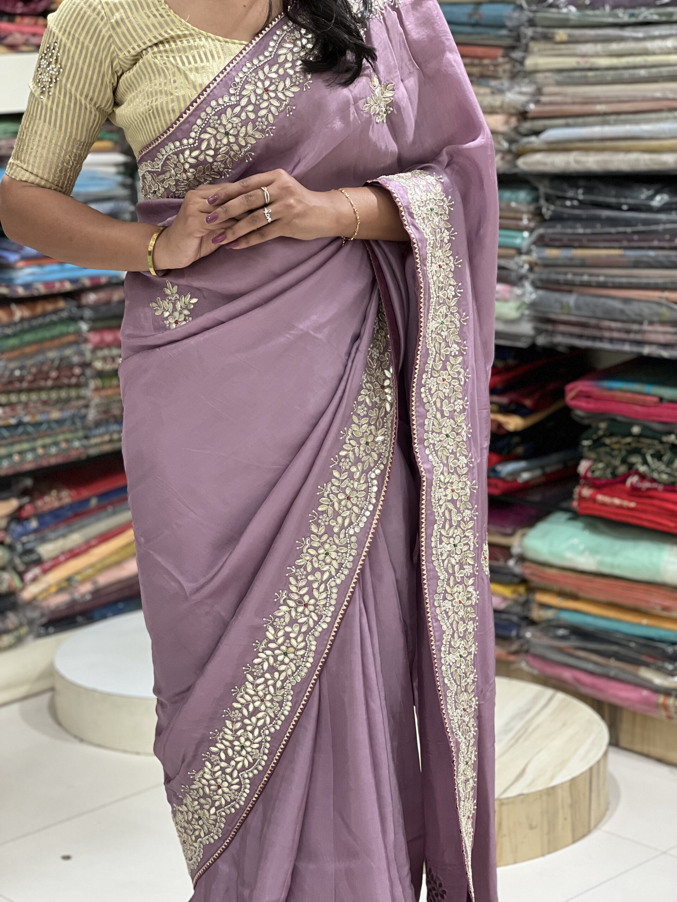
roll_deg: +1.6
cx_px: 338
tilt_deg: -12.0
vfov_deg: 25.3
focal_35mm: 77
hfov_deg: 19.1
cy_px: 451
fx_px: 2008
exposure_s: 1/50
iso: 160
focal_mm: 9
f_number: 2.8
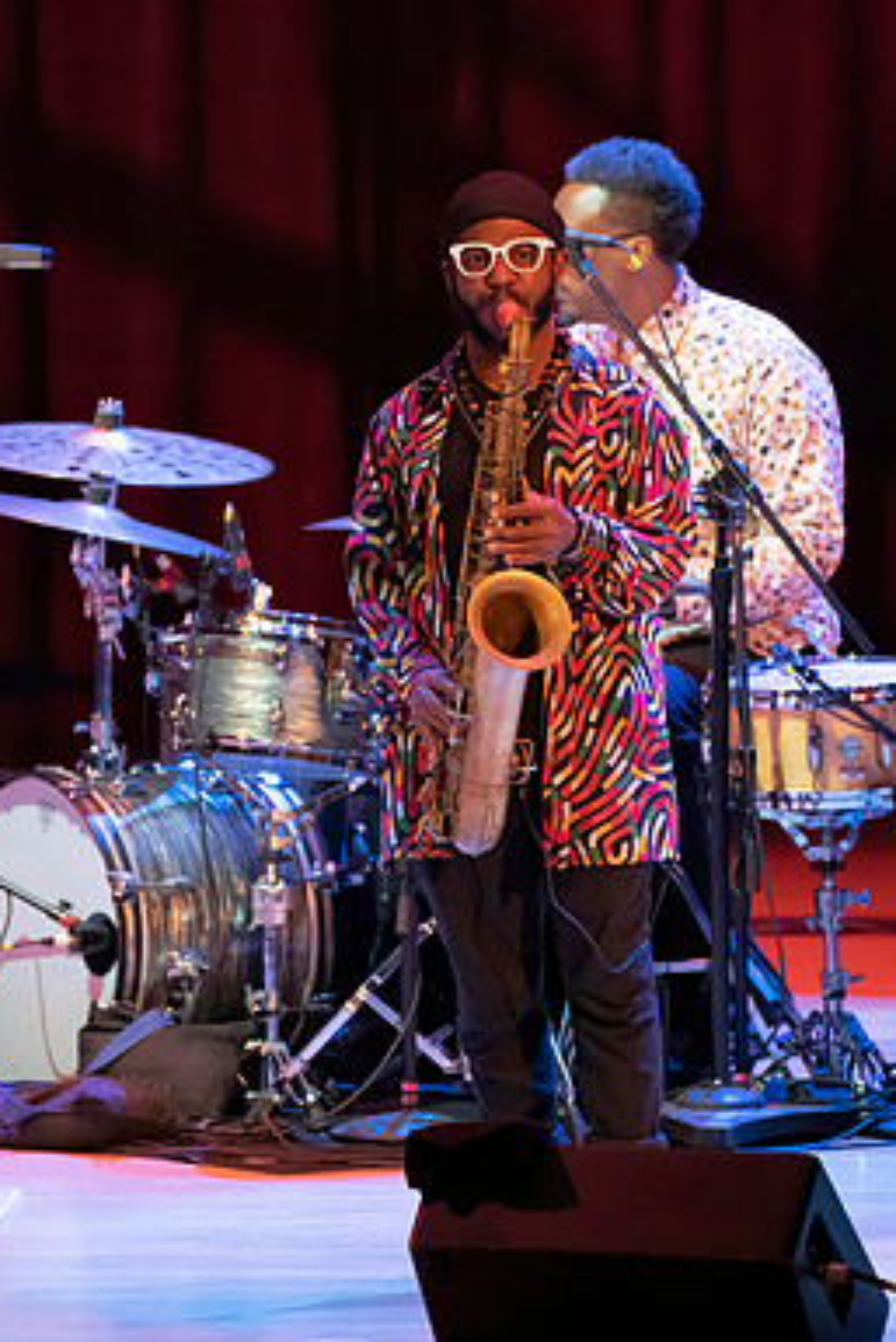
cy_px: 671
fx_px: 22490
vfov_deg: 3.4
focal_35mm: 603
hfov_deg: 2.3
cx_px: 411
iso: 6400
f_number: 5.6
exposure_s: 1/250
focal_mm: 400
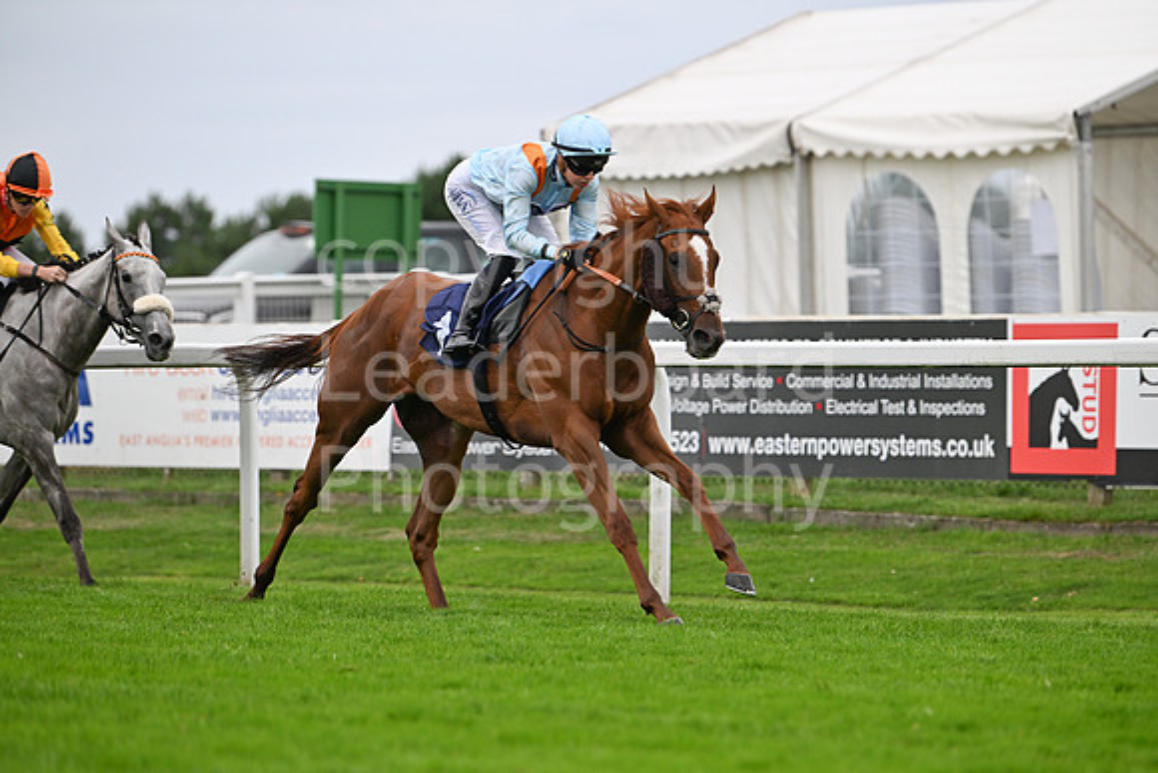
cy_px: 386
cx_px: 579
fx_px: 6113
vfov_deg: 7.2
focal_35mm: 190
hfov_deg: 10.8
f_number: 4
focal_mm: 190
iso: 1000
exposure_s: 1/2000
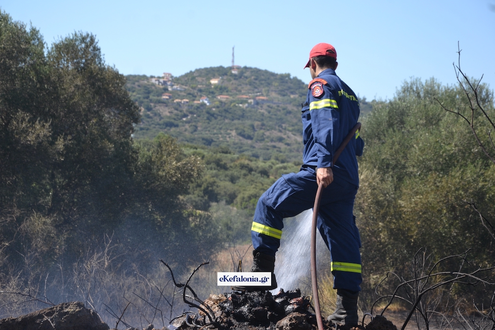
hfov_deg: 17.1
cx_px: 248
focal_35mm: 120
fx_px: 1650
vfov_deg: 11.4
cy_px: 165
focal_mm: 80
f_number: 6.3
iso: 100
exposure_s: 1/160
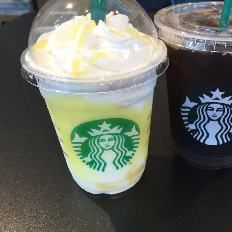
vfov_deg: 44.9
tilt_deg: -32.4
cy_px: 116
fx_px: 281
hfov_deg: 44.5
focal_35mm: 37
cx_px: 149
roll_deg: +0.7
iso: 25
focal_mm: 3.3
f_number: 2.4
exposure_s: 1/40
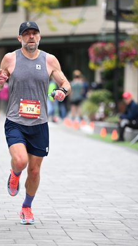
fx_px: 1782
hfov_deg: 4.4
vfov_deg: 7.9
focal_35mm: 274
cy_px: 124
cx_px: 44
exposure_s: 1/1250
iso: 1600
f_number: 2.8
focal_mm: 190
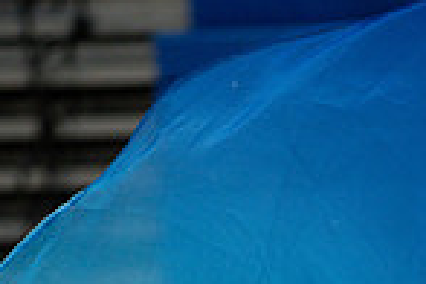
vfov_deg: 2.8
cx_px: 429
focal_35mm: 490
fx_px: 5798
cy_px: 594
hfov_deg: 4.2
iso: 2800
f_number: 4
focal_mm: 160
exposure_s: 1/500
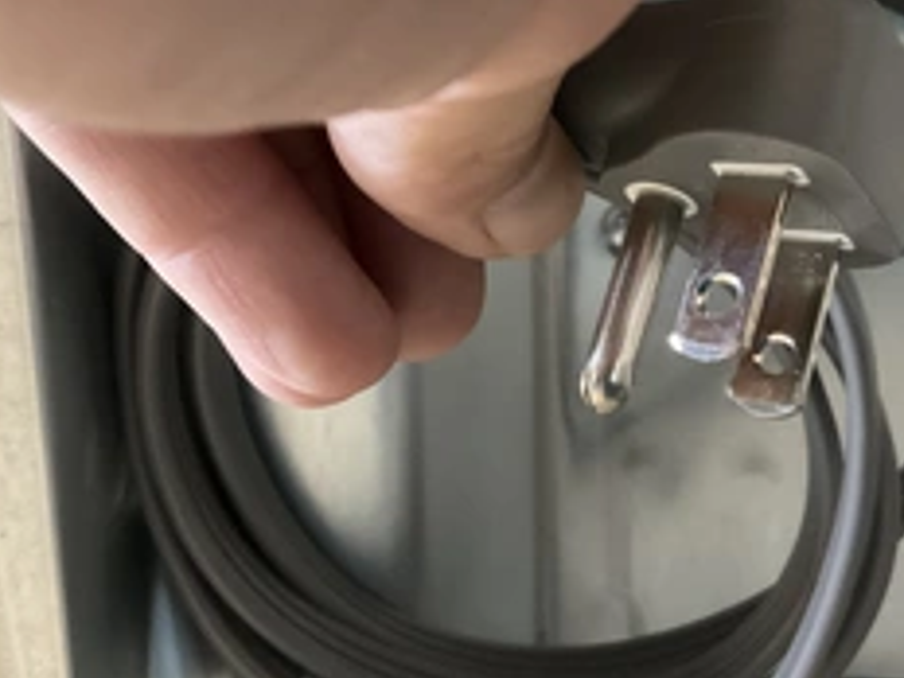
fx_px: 1306
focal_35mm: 50
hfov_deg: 38.1
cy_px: 238
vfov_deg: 29.0
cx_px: 503
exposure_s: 1/30
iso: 500
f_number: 1.8
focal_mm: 3
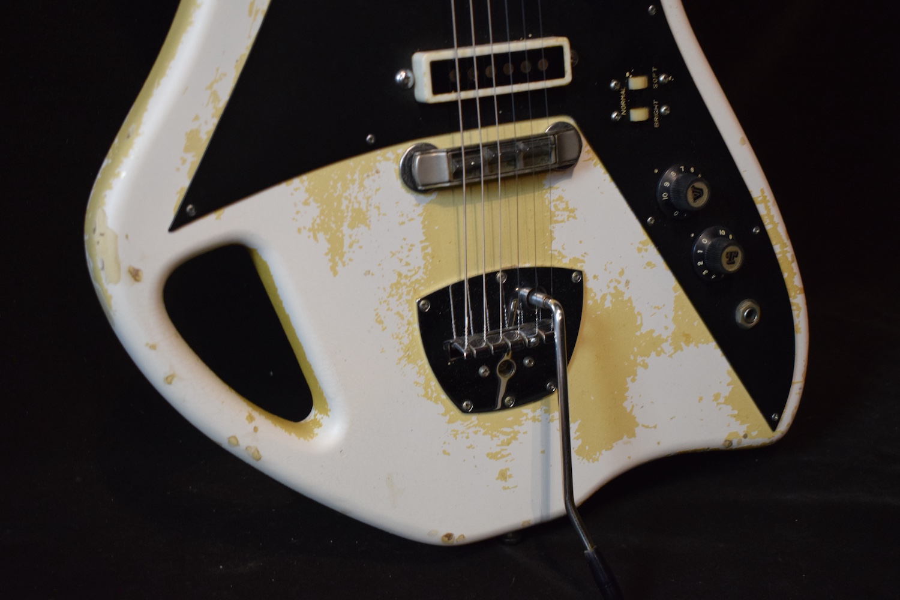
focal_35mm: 52
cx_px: 450
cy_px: 300
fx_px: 1312
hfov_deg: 37.9
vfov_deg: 25.8
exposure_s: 1/60
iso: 2000
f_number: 4.5
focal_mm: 35
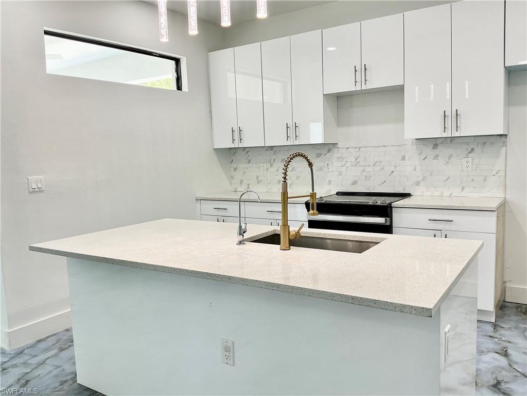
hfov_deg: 61.7
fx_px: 442
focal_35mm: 29
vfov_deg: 48.2
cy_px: 198
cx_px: 264
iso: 50
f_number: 1.8
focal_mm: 3
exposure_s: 1/60
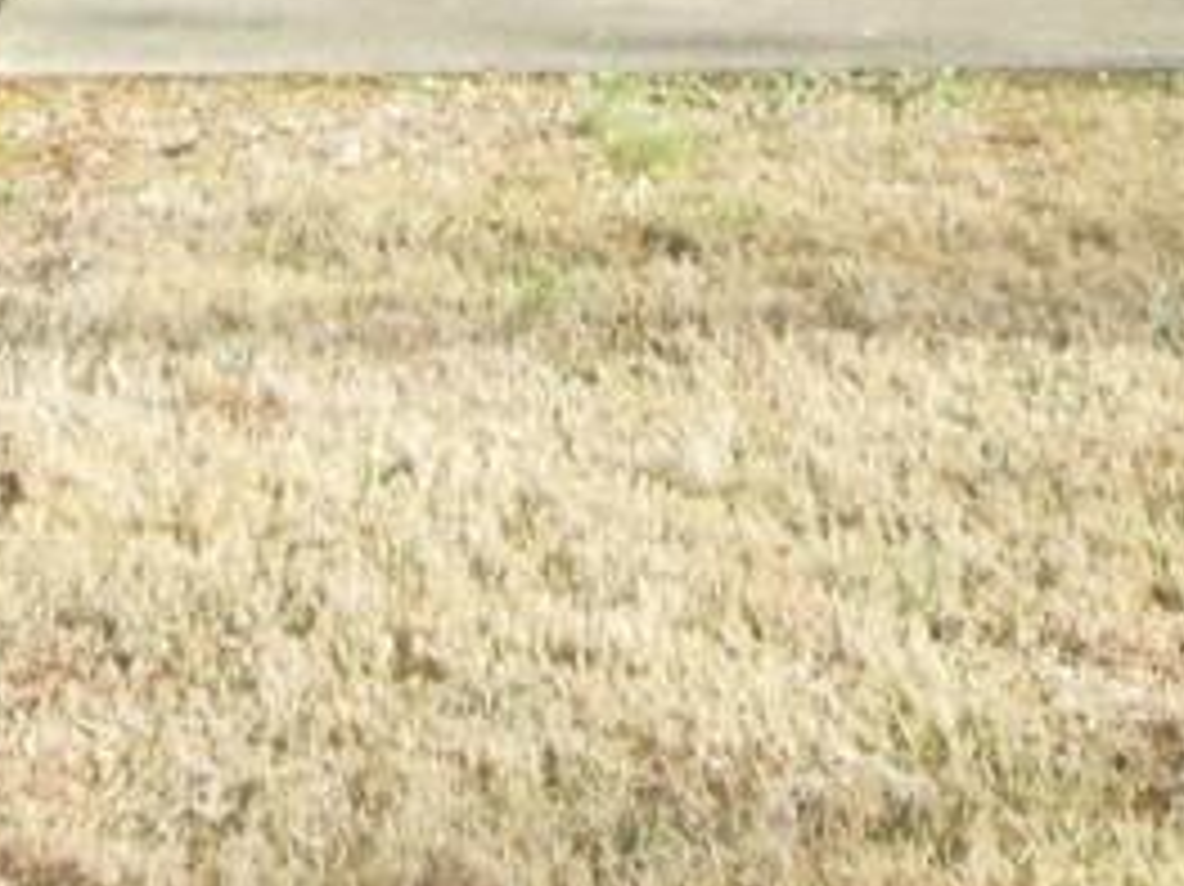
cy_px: -828
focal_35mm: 113
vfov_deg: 11.8
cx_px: 720
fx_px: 3863
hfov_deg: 17.4
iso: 125
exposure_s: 1/320
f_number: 3.3
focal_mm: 5.2
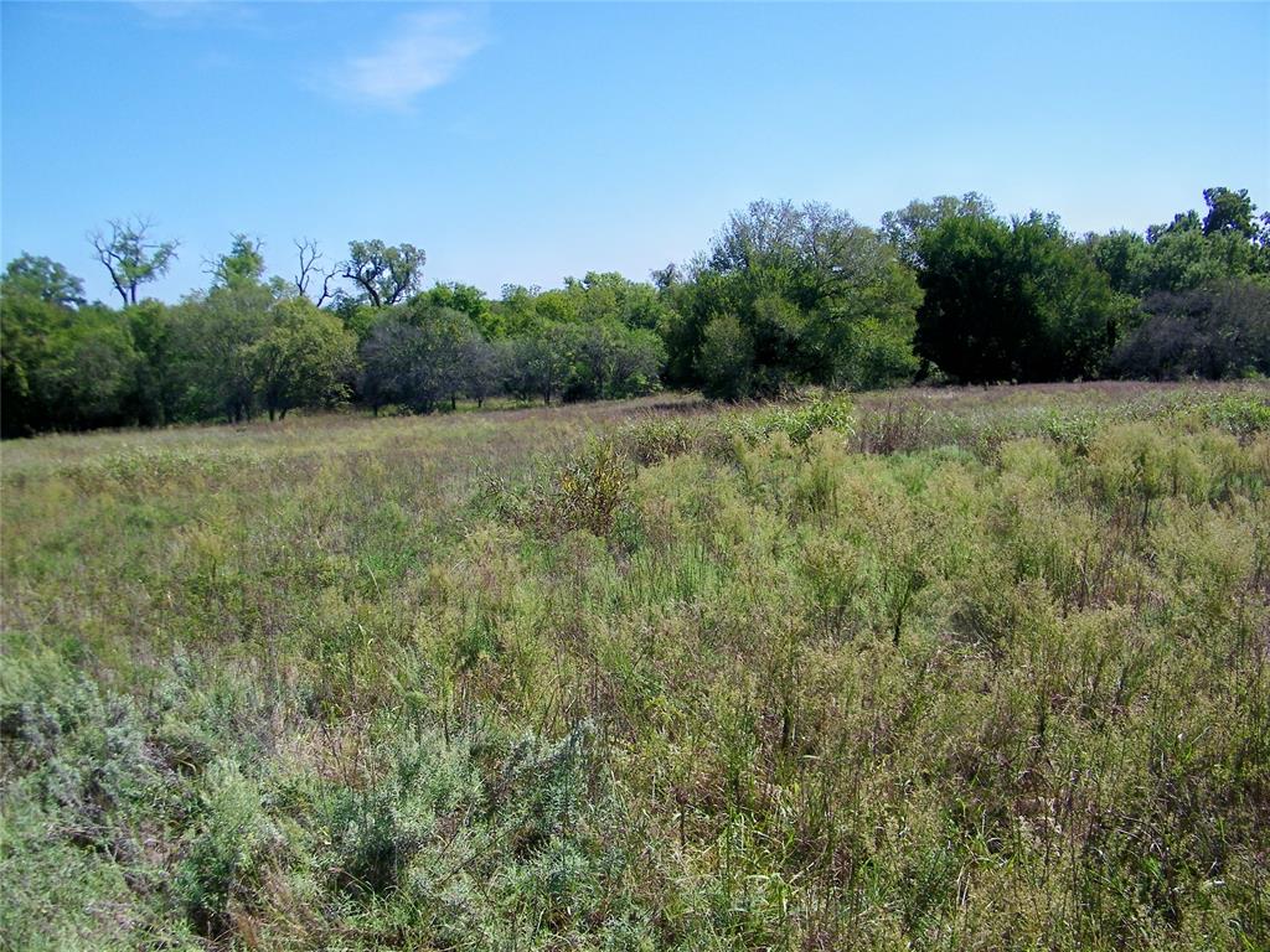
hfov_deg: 63.4
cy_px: 476
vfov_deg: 49.7
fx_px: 1027
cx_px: 635
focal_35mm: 28
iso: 80
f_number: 7
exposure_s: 1/250
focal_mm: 5
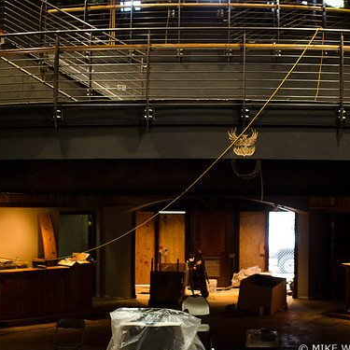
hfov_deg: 28.9
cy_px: 177
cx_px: 234
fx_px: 675
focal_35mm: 59
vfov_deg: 29.1
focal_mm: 30
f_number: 2.2
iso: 1000
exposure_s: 1/160
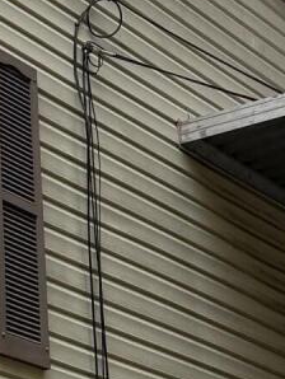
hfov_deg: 9.2
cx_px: 150
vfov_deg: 12.1
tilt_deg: +17.2
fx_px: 1765
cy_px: 362
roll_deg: +4.8
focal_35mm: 161
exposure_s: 1/4167
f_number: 1.78
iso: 80
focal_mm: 6.76
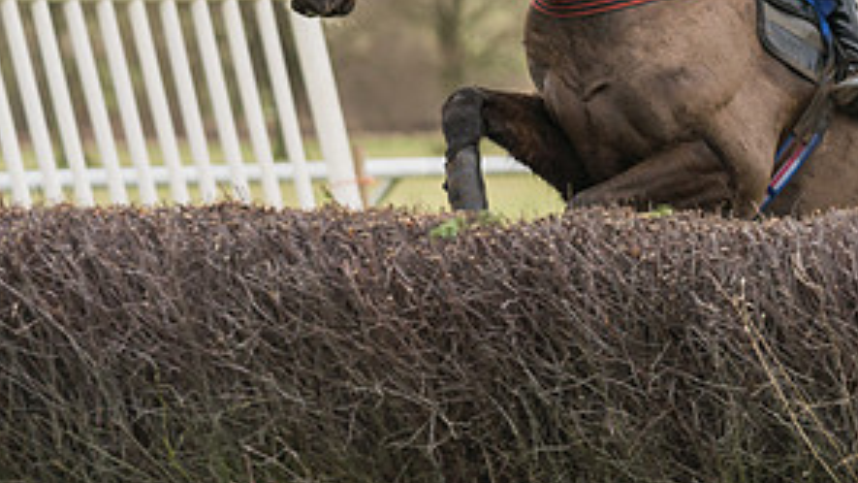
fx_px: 5870
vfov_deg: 4.7
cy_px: -5
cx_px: 894
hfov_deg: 8.3
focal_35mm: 258
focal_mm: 100
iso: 400
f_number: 2.8
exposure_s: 1/1000
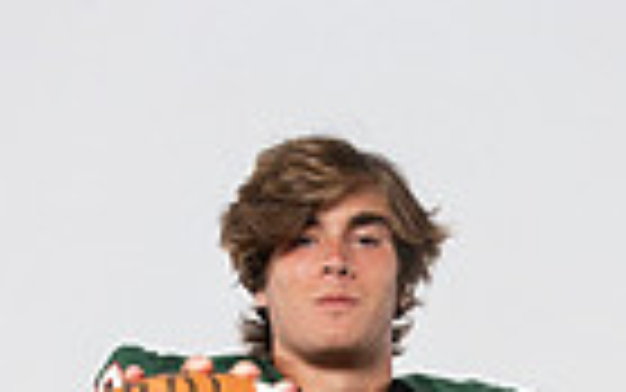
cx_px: 351
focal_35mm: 113
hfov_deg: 18.4
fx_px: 1934
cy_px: 906
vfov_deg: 10.2
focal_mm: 34.4
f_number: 8
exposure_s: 1/160
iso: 500
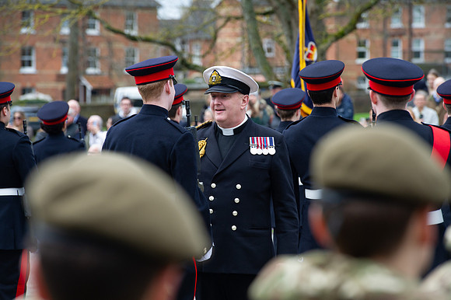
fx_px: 2641
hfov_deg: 9.8
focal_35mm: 211
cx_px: 229
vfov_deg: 6.5
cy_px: 150
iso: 640
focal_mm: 200
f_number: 6.3
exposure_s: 1/250
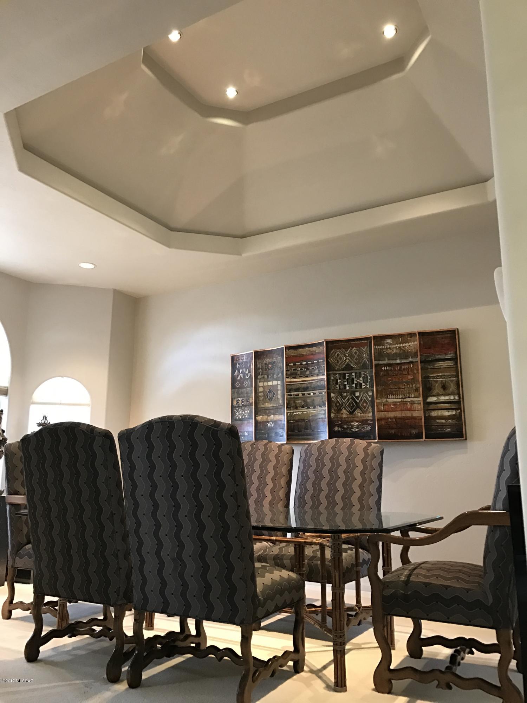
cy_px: 352
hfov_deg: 49.7
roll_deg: +0.3
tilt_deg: +13.4
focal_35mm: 28
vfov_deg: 63.4
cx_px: 264
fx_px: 568
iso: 64
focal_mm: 3.99
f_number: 1.8
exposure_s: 1/15
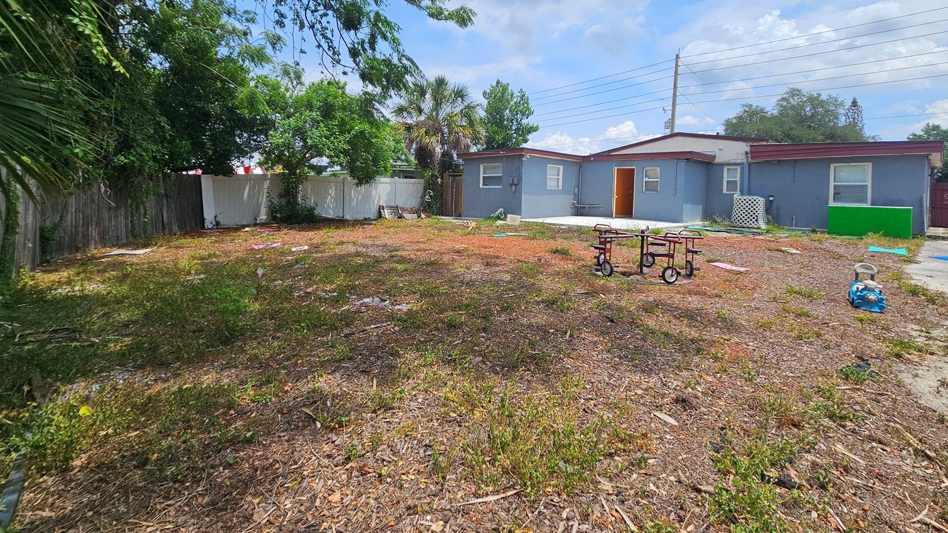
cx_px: 501
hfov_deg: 102.9
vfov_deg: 69.4
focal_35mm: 15
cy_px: 198
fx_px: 377
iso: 50
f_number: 2.2
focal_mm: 2.2
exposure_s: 1/2032
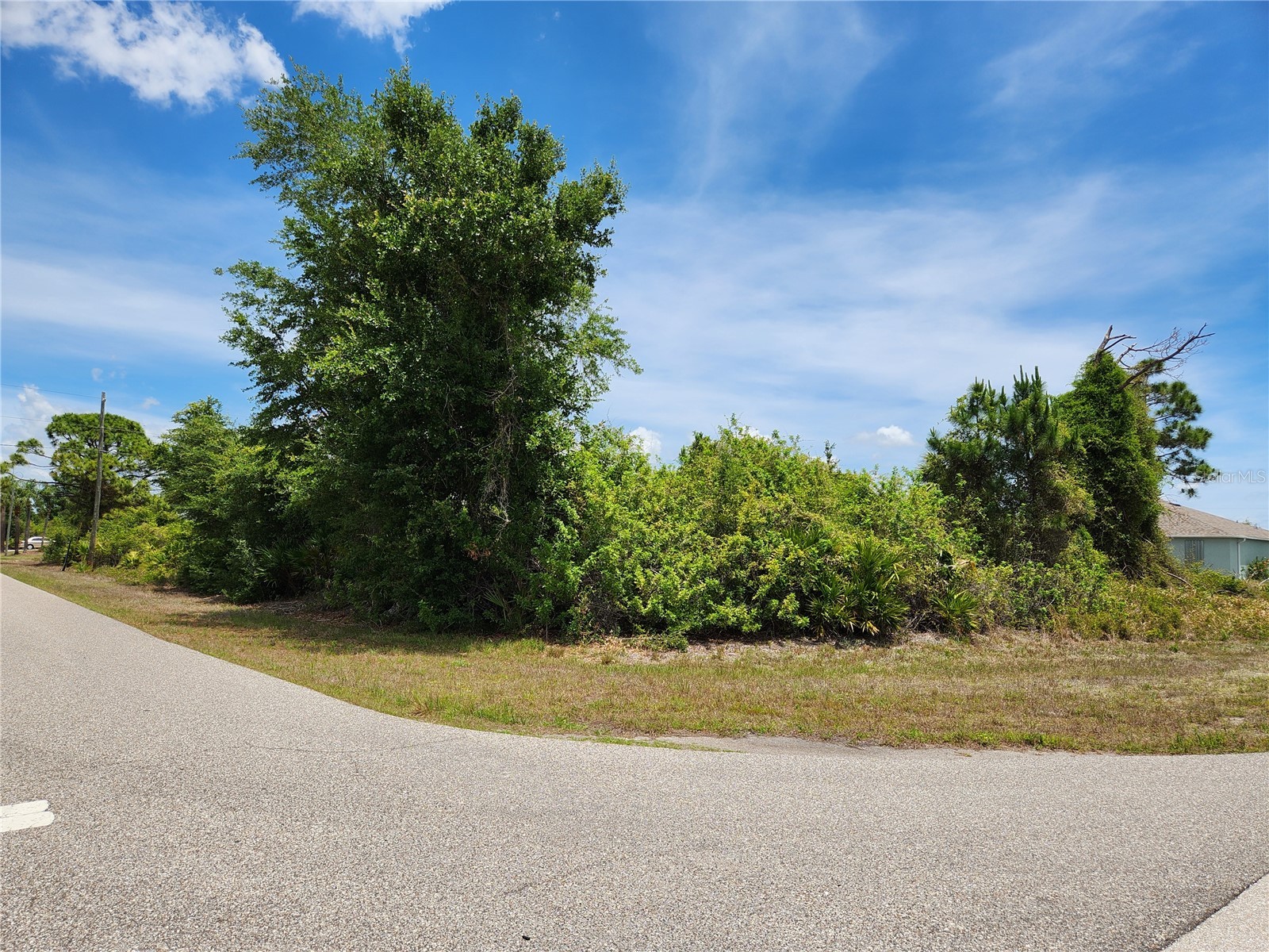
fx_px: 843
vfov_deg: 58.9
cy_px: 476
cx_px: 634
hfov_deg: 73.9
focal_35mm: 23
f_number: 1.8
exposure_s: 1/1770
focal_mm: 5.4
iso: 20
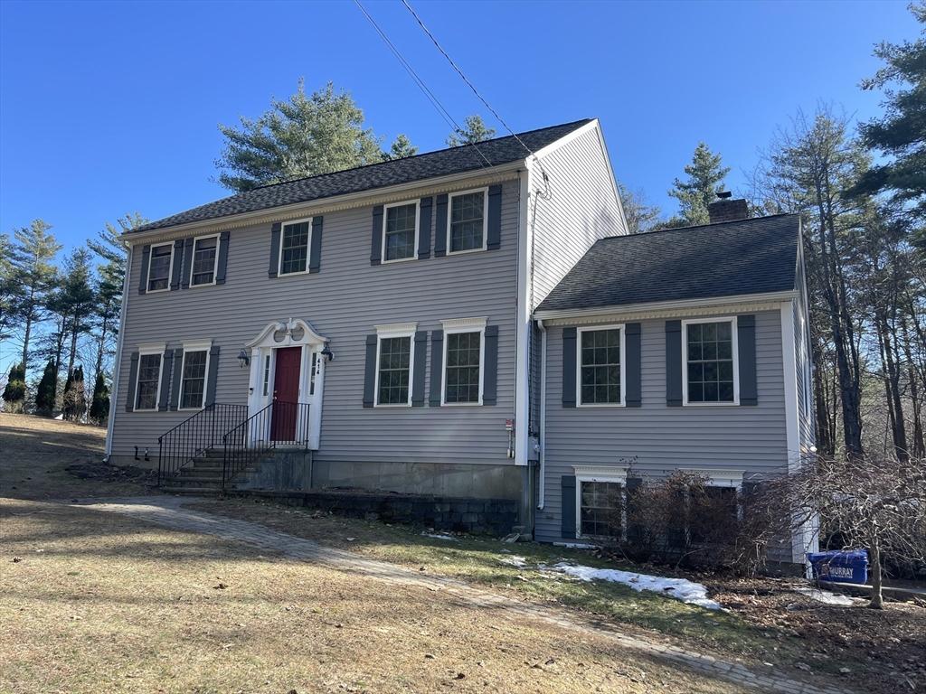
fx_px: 669
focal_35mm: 25
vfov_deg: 54.9
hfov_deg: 69.4
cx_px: 463
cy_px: 347
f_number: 1.6
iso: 32
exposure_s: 1/1087
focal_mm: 5.1
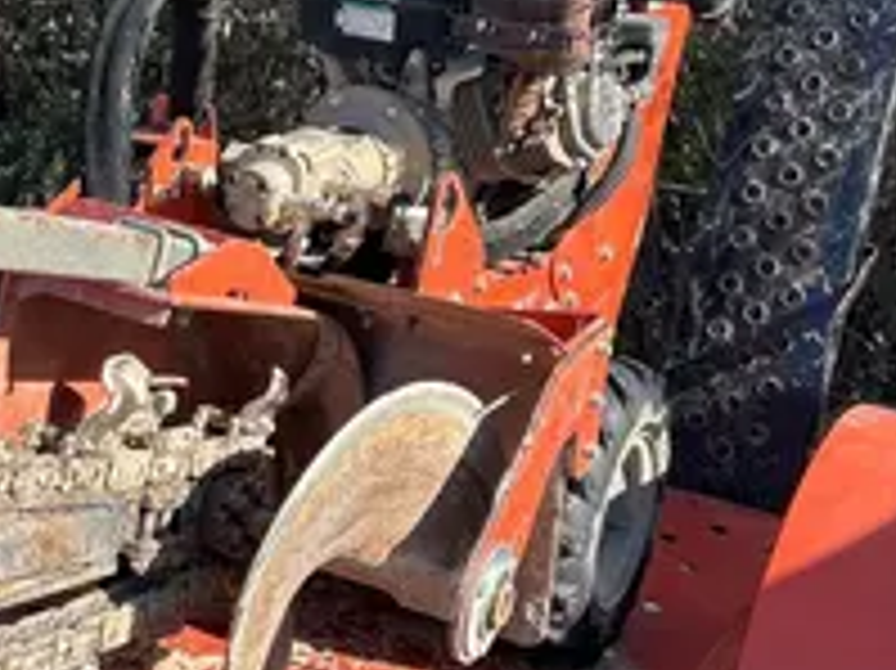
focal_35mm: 72
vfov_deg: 20.4
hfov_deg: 26.6
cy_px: 299
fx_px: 1863
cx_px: 207
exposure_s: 1/1597
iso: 50
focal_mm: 5.7
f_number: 1.5
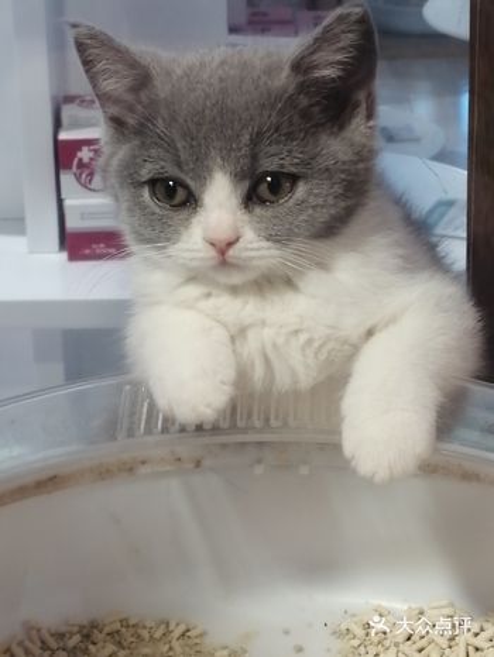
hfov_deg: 15.9
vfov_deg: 21.1
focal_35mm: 93
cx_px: 247
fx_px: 1768
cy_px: 328
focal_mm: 3.88
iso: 200
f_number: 1.8
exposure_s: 1/33.3
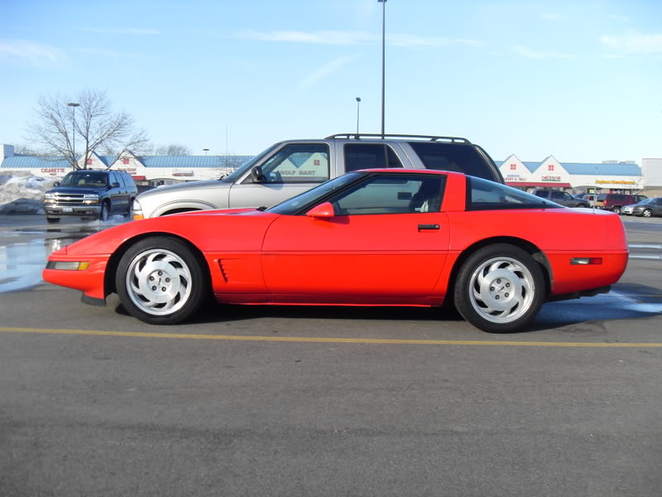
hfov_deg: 54.0
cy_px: 248
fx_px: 650
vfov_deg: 41.8
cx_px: 331
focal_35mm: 34
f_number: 7
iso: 80
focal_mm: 6.3
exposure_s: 1/90
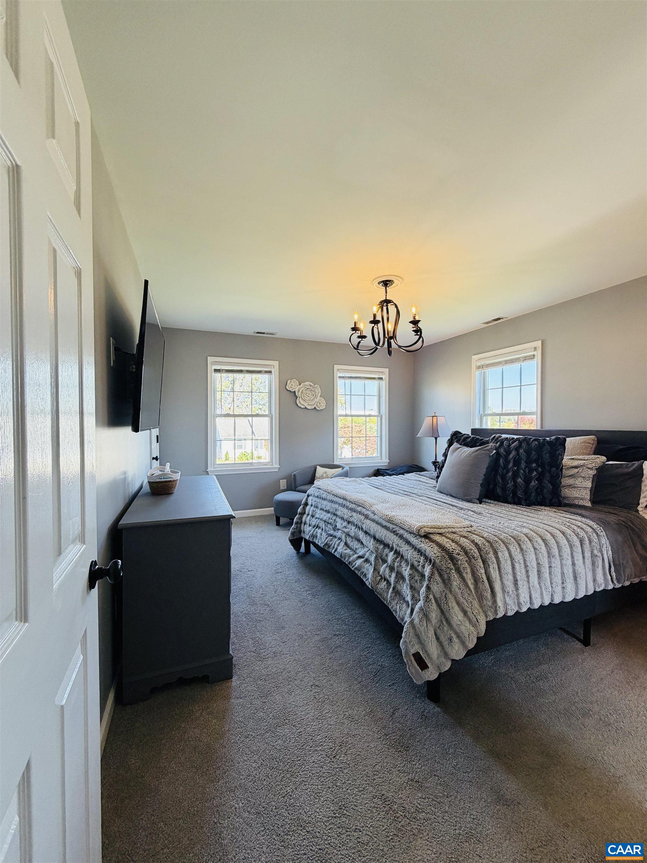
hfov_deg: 85.7
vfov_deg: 102.1
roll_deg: -0.2
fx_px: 349
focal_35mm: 14
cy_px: 432
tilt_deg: -1.1
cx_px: 324
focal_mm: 2.22
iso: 200
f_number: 2.2
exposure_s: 1/120
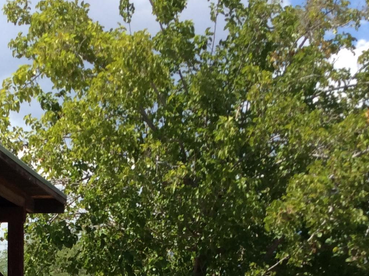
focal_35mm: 82
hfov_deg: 23.6
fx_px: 873
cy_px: 333
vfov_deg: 17.1
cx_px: 85
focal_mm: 3.3
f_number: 2.4
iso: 32
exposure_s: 1/1100
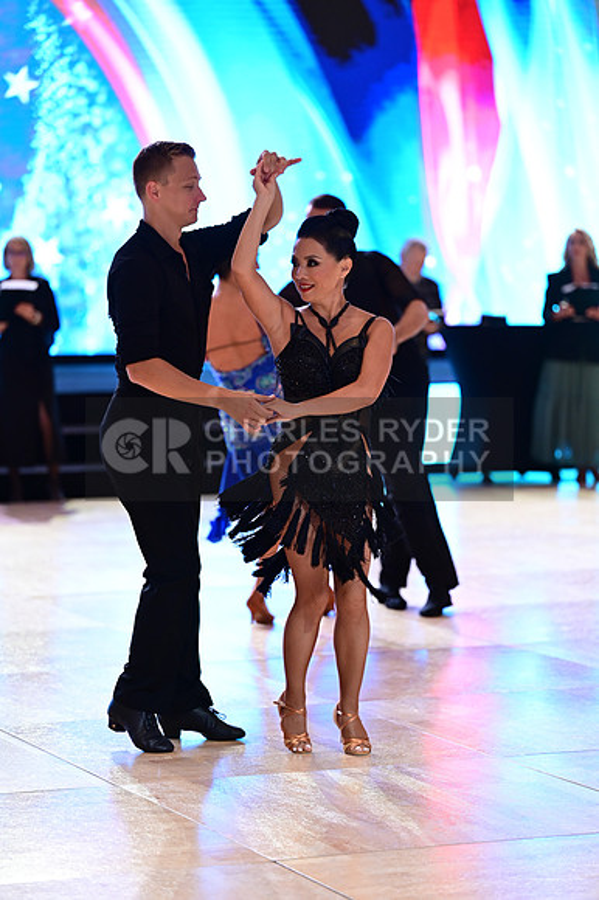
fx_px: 3123
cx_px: 300
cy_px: 450
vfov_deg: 16.4
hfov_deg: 11.0
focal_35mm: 125
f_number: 2.8
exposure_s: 1/400
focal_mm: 125
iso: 2000
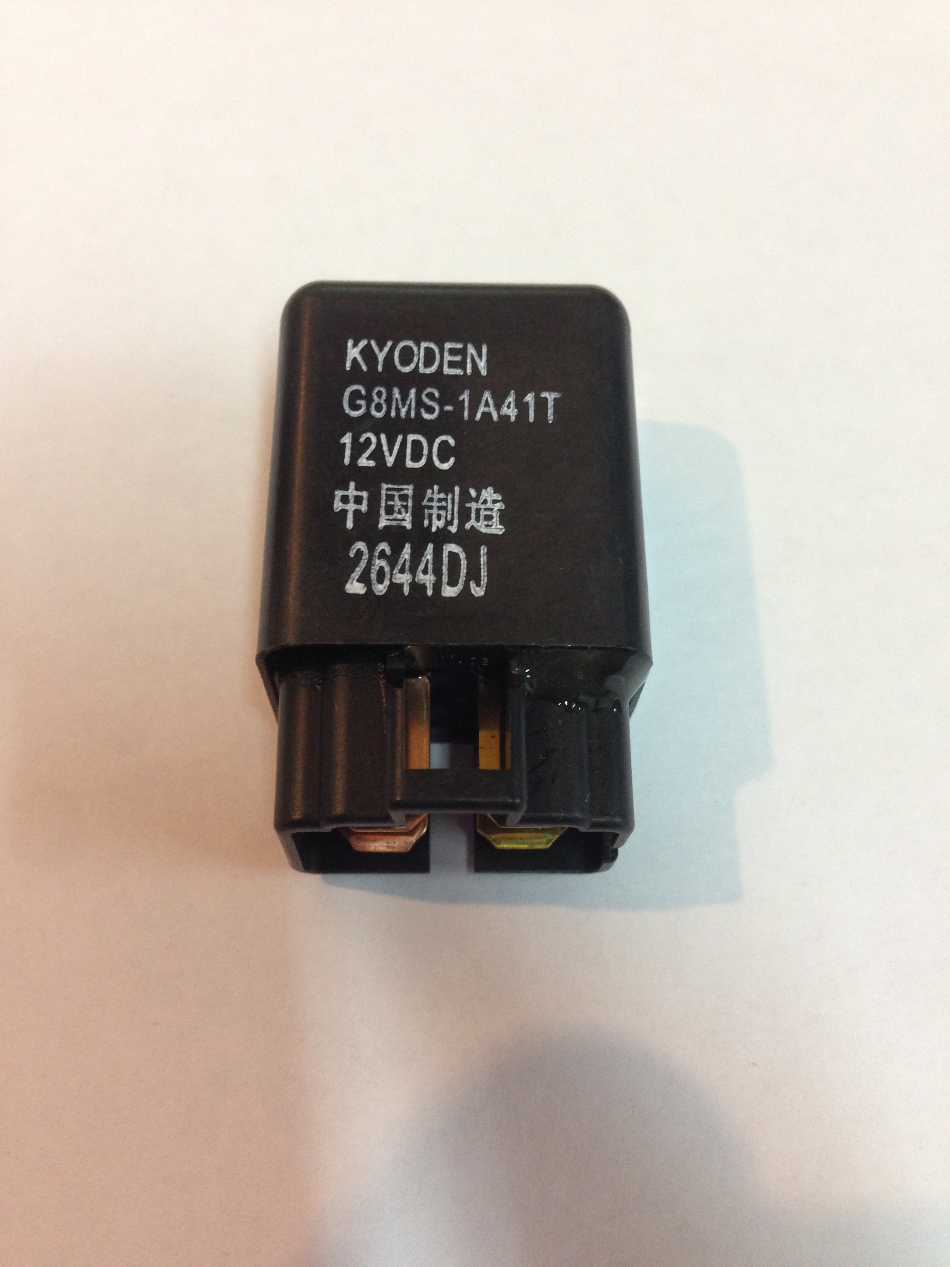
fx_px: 1208
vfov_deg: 55.4
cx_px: 475
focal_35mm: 33
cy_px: 634
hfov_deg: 42.9
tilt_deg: -64.7
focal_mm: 4.12
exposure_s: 1/20
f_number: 2.4
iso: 160
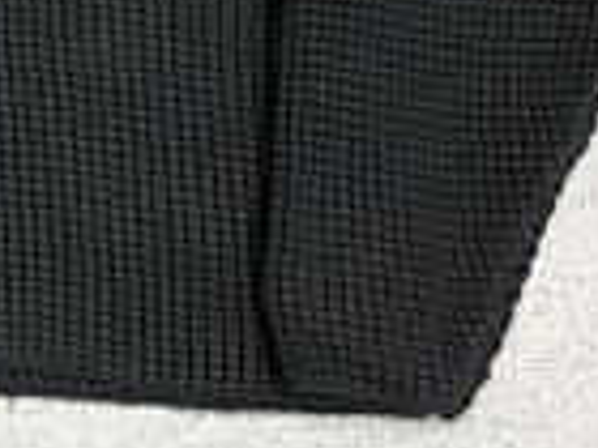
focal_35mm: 100
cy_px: -151
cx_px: -290
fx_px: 1728
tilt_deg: -71.9
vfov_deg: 14.1
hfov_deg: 17.7
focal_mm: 4
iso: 25
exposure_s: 1/100
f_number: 1.8
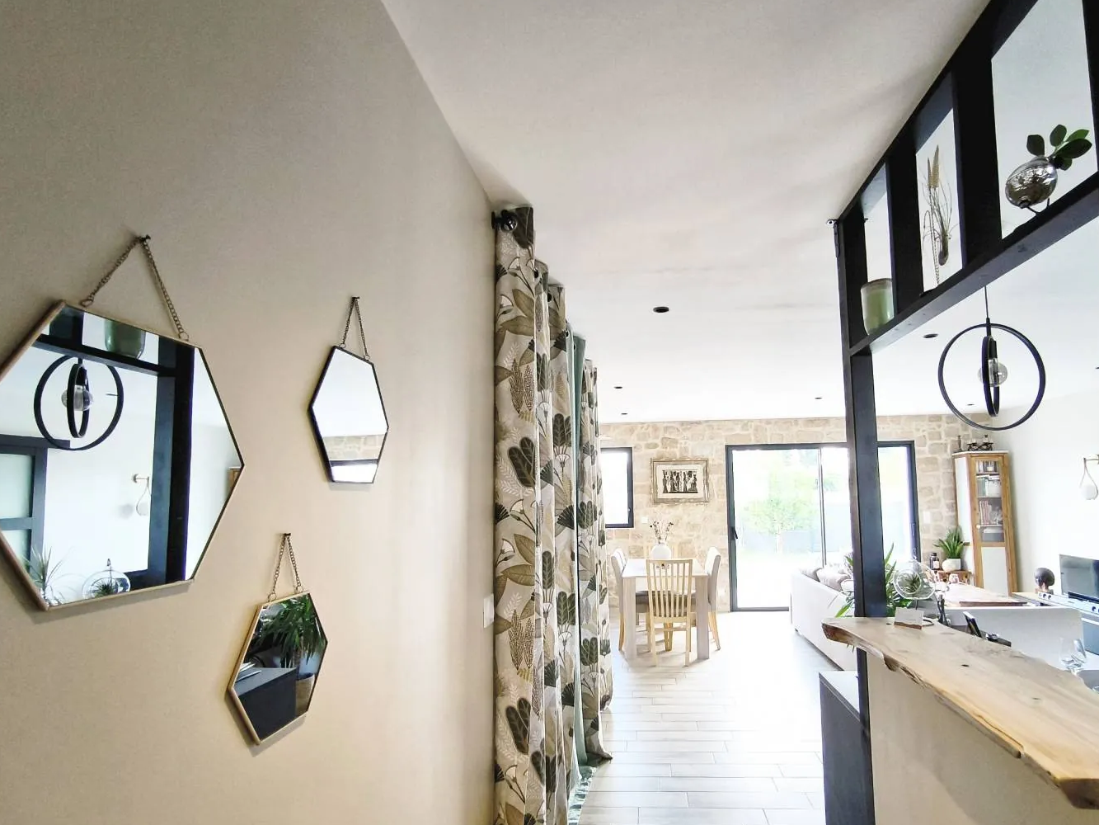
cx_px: 622
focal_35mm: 18
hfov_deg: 87.3
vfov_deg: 71.4
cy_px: 454
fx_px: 572
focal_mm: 1.91
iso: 160
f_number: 2.2
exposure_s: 1/50
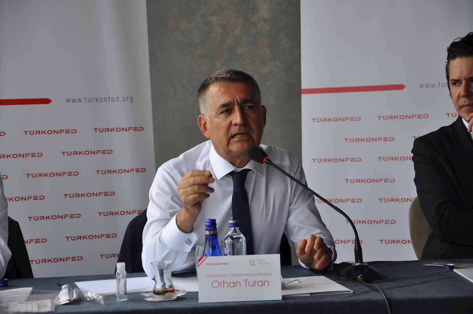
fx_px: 1673
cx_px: 236
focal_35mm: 128
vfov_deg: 10.7
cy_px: 157
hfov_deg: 16.1
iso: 200
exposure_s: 1/125
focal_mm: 85
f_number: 5.6
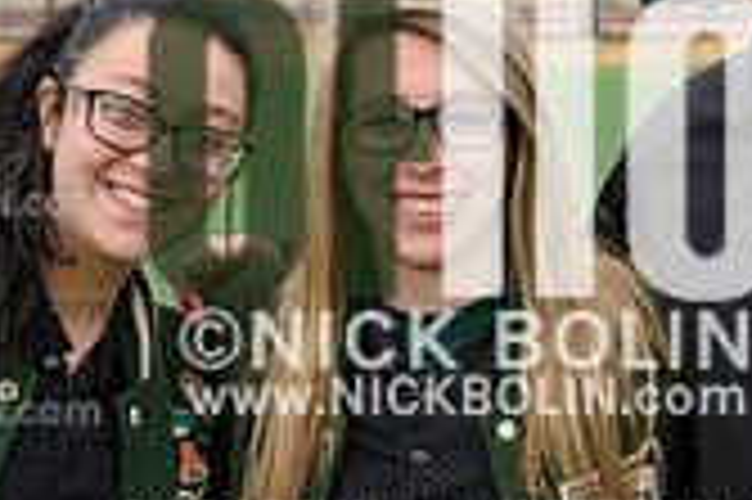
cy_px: 205
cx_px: 464
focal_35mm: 92
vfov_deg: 14.8
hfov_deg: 22.1
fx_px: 1920
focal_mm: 26.5
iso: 125
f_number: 4
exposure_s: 1/160
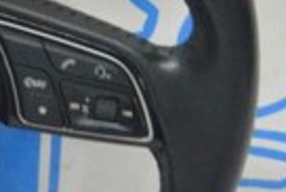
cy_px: 54
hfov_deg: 9.4
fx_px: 1678
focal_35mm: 211
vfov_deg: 6.5
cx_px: -162
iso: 6400
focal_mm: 30
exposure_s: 1/15
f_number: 20
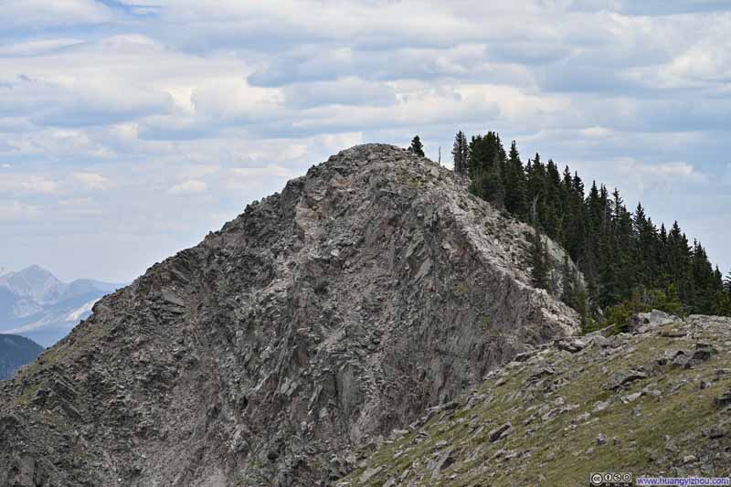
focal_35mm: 93
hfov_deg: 21.9
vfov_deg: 14.7
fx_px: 1888
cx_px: 366
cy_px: 244
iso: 64
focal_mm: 93
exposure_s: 1/640
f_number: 5
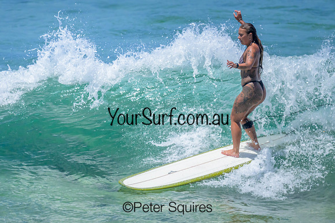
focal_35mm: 1089
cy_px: 104
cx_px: 143
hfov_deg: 1.9
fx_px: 10135
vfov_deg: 1.3
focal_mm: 800
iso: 2200
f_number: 6.3
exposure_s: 1/2000
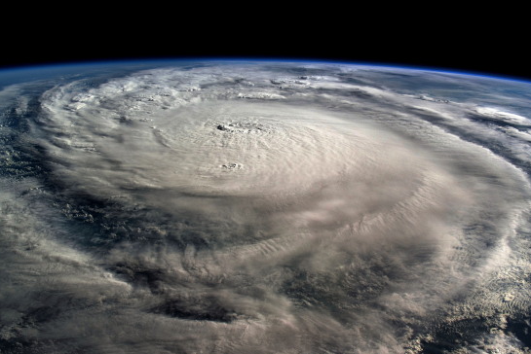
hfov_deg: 36.2
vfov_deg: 24.6
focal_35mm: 55
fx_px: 812
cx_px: 260
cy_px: 182
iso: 500
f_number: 8
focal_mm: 50
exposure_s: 1/5000
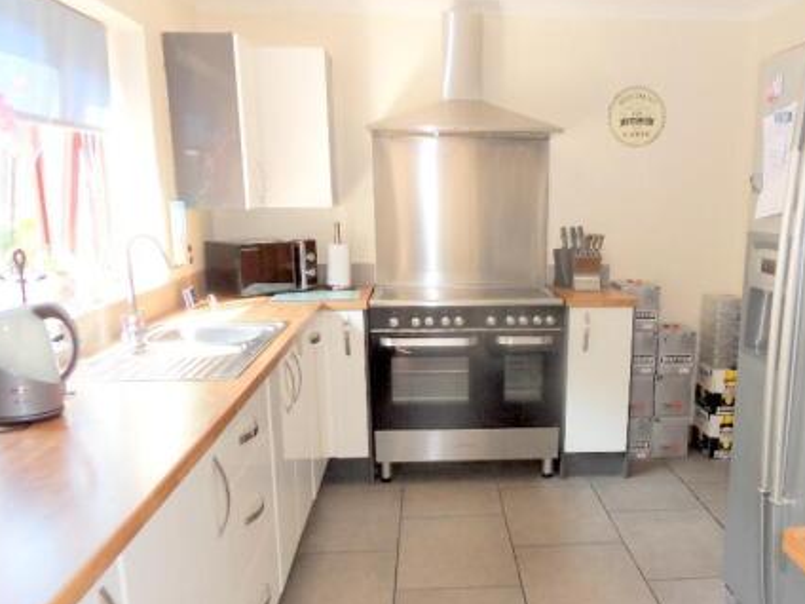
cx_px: 506
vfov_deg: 42.5
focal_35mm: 33
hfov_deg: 54.7
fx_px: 767
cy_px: 390
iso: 120
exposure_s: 1/30
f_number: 3.3
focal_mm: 4.2
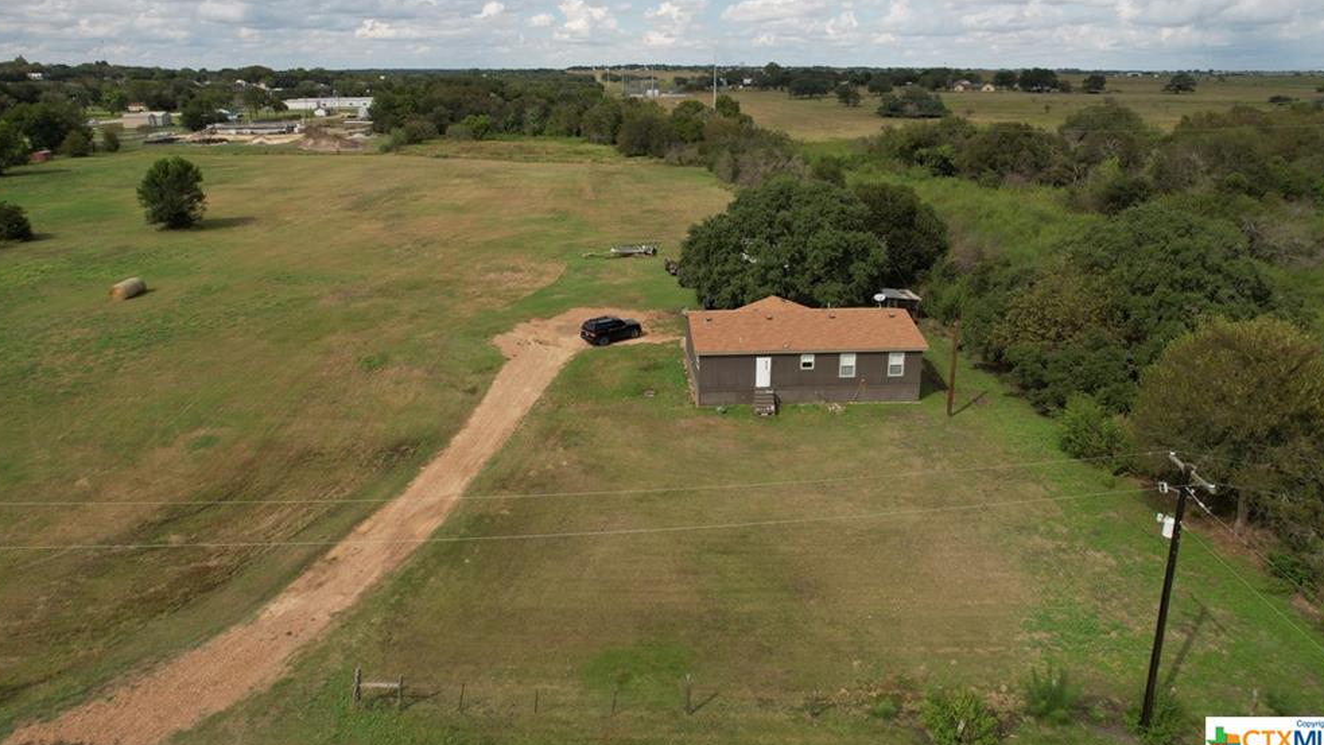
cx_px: 653
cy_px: 303
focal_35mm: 24
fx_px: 843
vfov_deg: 47.5
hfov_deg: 76.3
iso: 120
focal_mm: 8.38
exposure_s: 1/2500
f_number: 2.8
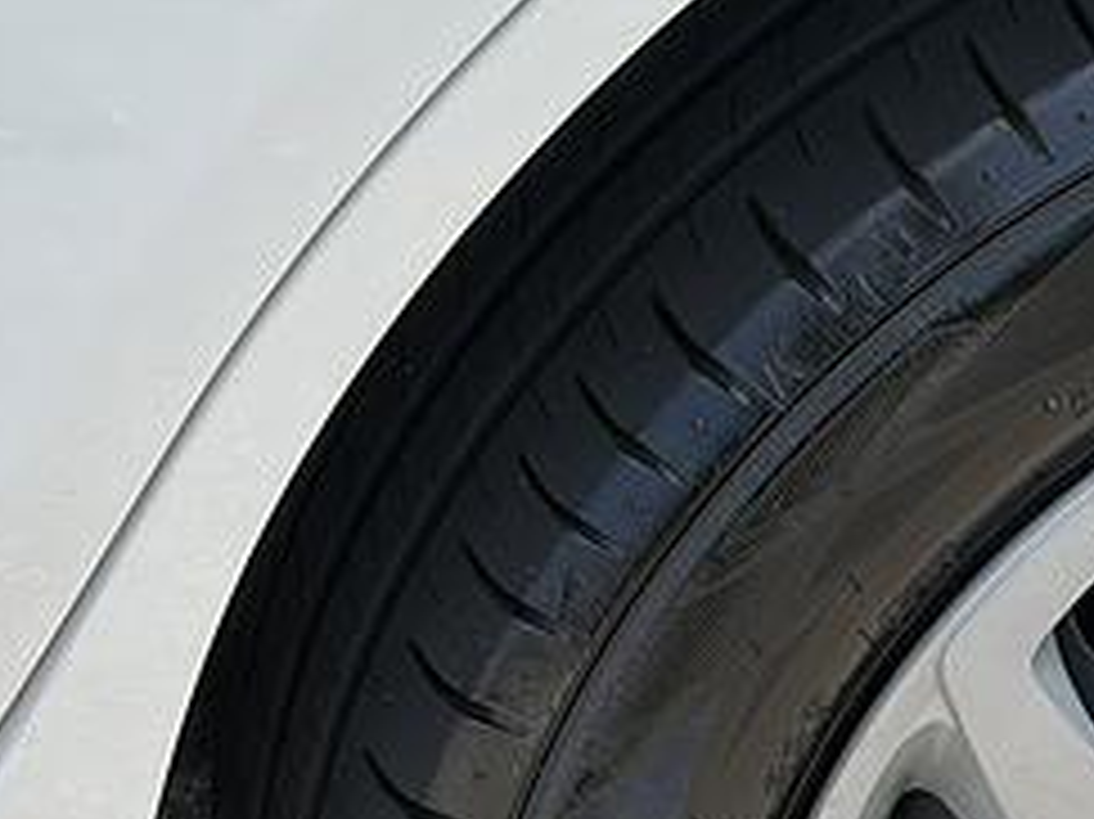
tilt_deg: -42.0
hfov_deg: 11.2
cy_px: 688
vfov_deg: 8.7
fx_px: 5402
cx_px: 1481
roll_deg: +15.4
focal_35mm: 171
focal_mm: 5.96
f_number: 1.6
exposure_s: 1/1156
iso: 32
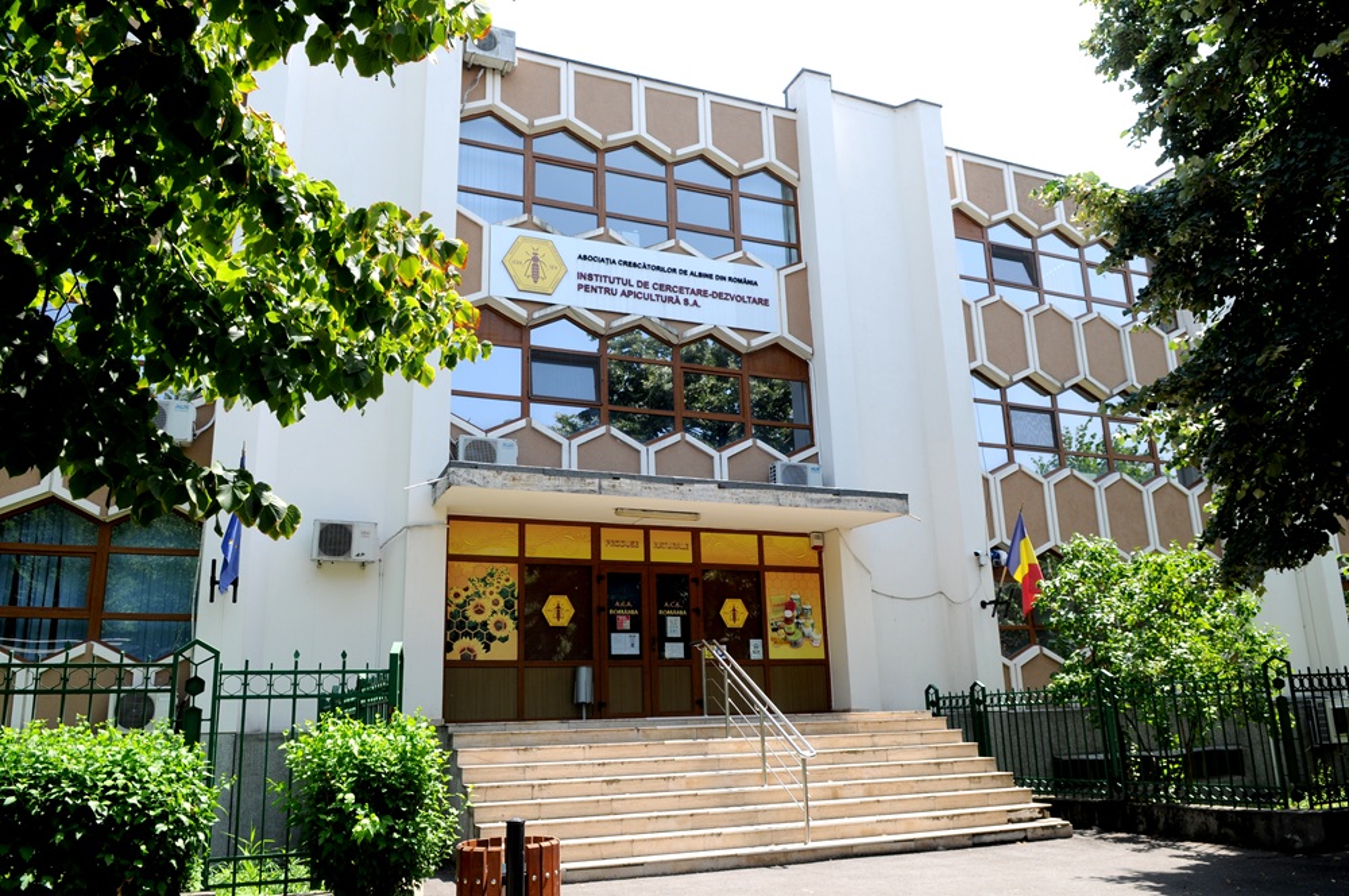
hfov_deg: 70.5
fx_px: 954
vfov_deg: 50.3
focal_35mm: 26
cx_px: 674
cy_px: 448
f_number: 6.3
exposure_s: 1/125
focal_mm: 17
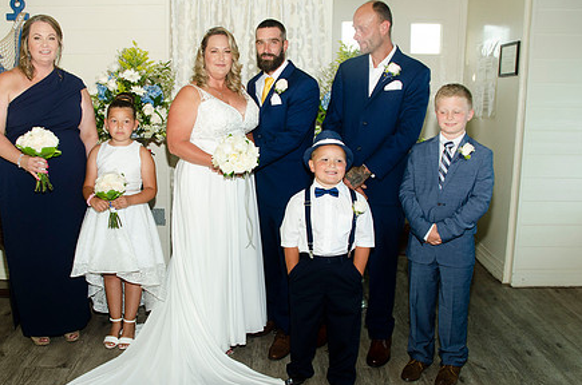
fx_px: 581
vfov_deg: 36.7
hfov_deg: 52.9
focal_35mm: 36
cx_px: 237
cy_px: 207
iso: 400
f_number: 5.6
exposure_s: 1/125
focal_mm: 18
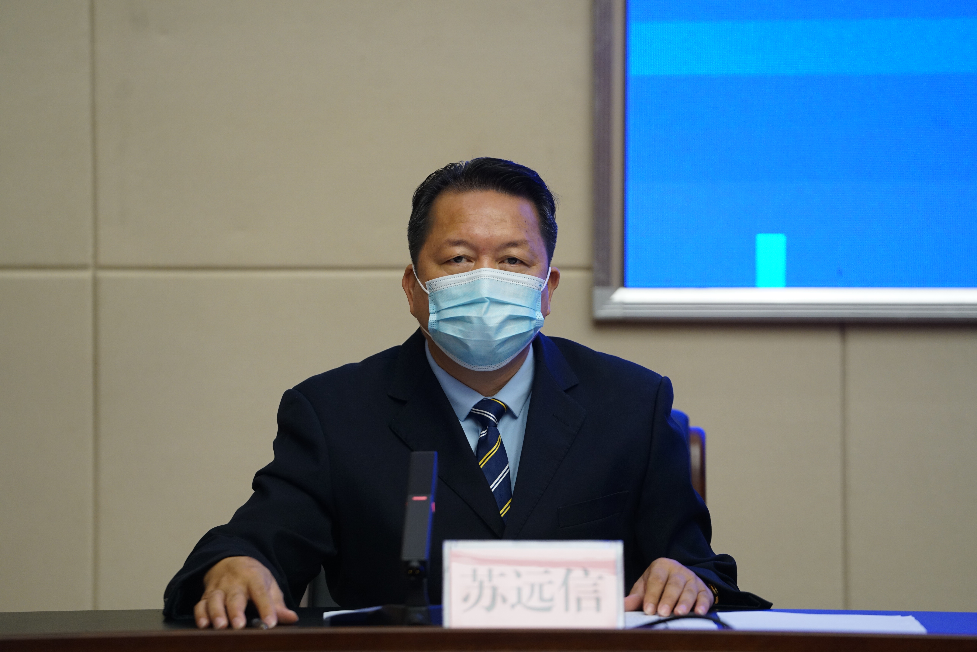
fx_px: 5266
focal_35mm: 194
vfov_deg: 7.1
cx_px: 488
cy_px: 326
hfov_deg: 10.6
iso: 1600
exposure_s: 1/200
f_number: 3.5
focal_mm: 194
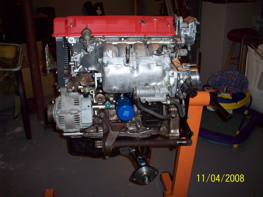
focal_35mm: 37
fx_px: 281
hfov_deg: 50.1
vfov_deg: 38.7
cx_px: 132
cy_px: 98
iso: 160
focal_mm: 6.2
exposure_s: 1/64
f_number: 2.8
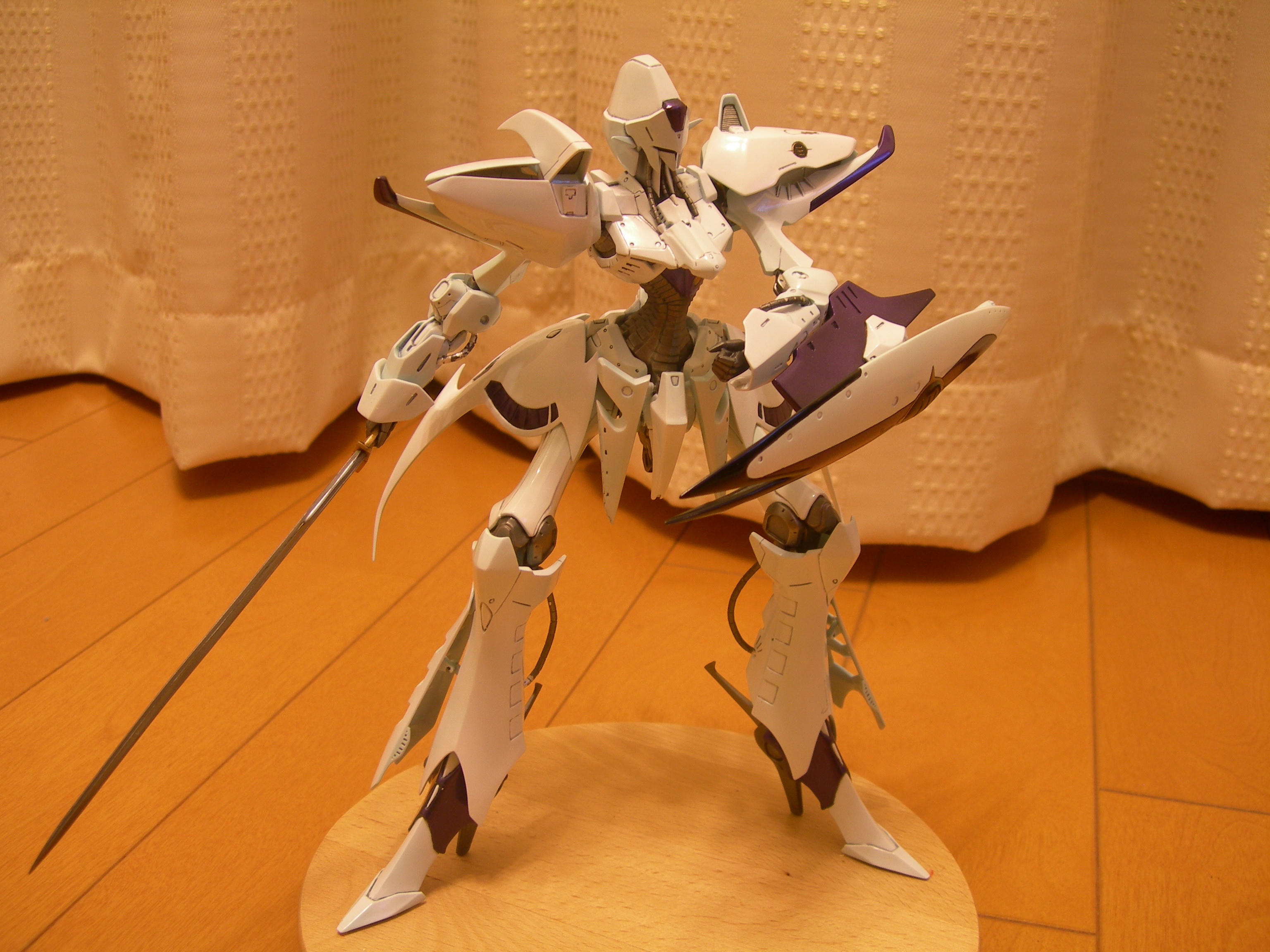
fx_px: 1394
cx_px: 635
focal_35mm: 38
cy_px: 476
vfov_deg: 37.7
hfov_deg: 49.0
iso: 50
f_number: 2.8
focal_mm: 7.8
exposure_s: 1/5.1
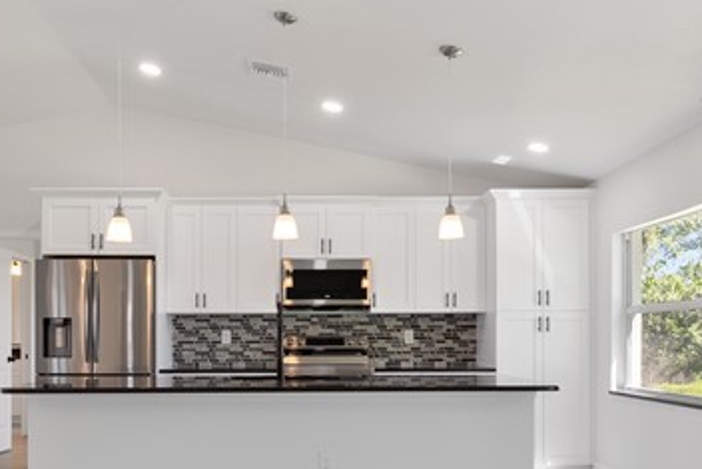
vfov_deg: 35.4
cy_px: 335
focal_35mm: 37
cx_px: 292
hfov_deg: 51.6
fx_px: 722
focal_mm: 12
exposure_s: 1/5
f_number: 9
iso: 200
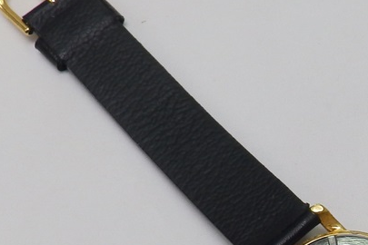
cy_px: 357
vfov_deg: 11.5
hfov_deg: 17.1
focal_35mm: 115
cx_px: 429
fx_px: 1175
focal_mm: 5.7
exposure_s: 1/30
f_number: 3.7
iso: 125
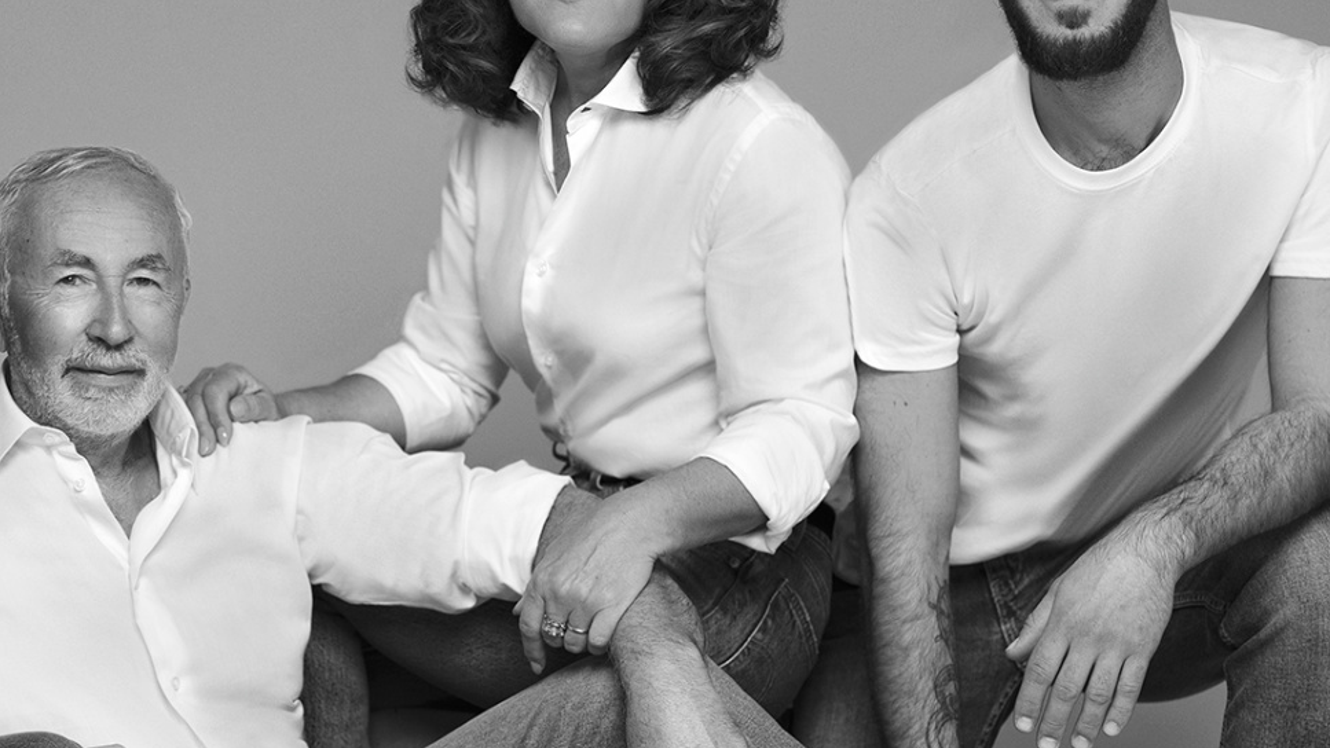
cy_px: 437
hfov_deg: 20.5
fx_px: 3668
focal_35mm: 104
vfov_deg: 11.6
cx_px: 461
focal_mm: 50
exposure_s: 1/200
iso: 100
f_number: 8
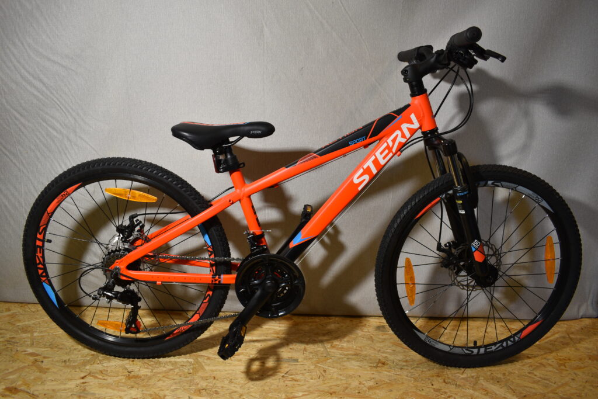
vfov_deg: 47.9
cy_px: 200
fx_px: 449
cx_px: 299
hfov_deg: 67.4
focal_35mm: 27
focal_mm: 18
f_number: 4.5
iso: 400
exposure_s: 1/80
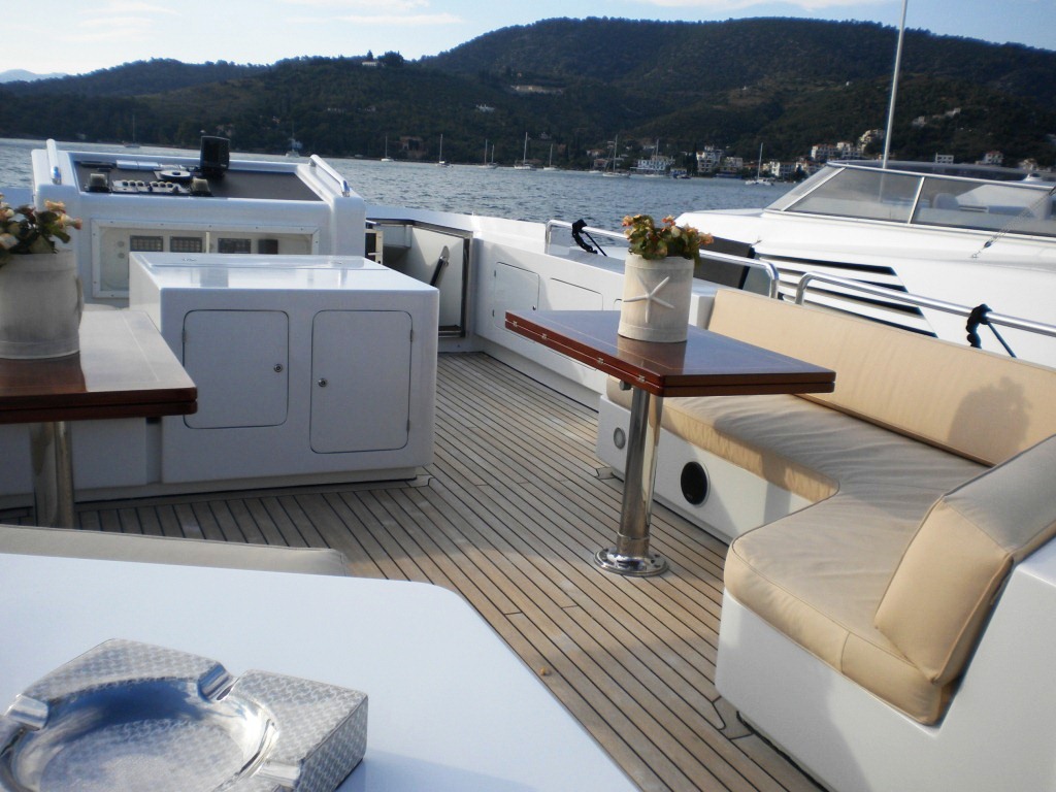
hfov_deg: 52.6
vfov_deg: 40.7
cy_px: 396
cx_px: 528
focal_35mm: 35
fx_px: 1068
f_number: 4.6
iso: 80
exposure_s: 1/367
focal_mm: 6.3
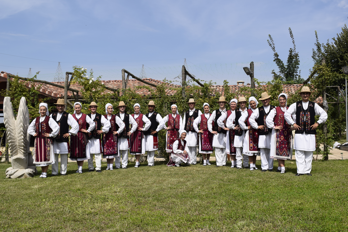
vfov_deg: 33.0
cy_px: 116
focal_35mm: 40
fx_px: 391
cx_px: 174
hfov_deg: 47.9
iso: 200
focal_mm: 27
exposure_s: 1/500
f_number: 11
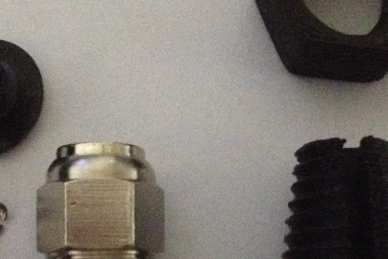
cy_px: 219
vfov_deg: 13.5
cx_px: 168
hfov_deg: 20.2
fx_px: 1088
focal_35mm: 101
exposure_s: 1/15
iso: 800
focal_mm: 4.28
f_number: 2.4
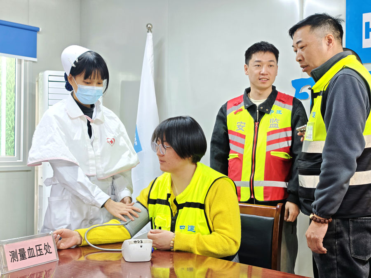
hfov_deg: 40.4
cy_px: 139
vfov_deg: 30.9
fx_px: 504
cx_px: 186
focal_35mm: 47
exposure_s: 1/50
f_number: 1.44
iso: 125
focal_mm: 6.68
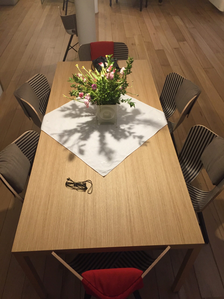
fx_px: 250
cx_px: 112
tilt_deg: -45.6
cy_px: 150
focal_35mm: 29
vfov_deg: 61.7
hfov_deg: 48.2
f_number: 2.2
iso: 160
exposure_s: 1/33
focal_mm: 4.15
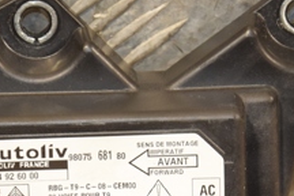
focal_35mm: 377
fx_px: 3083
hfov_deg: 5.5
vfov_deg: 3.6
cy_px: 189
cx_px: 146
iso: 800
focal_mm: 85
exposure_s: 1/200
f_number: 5.6
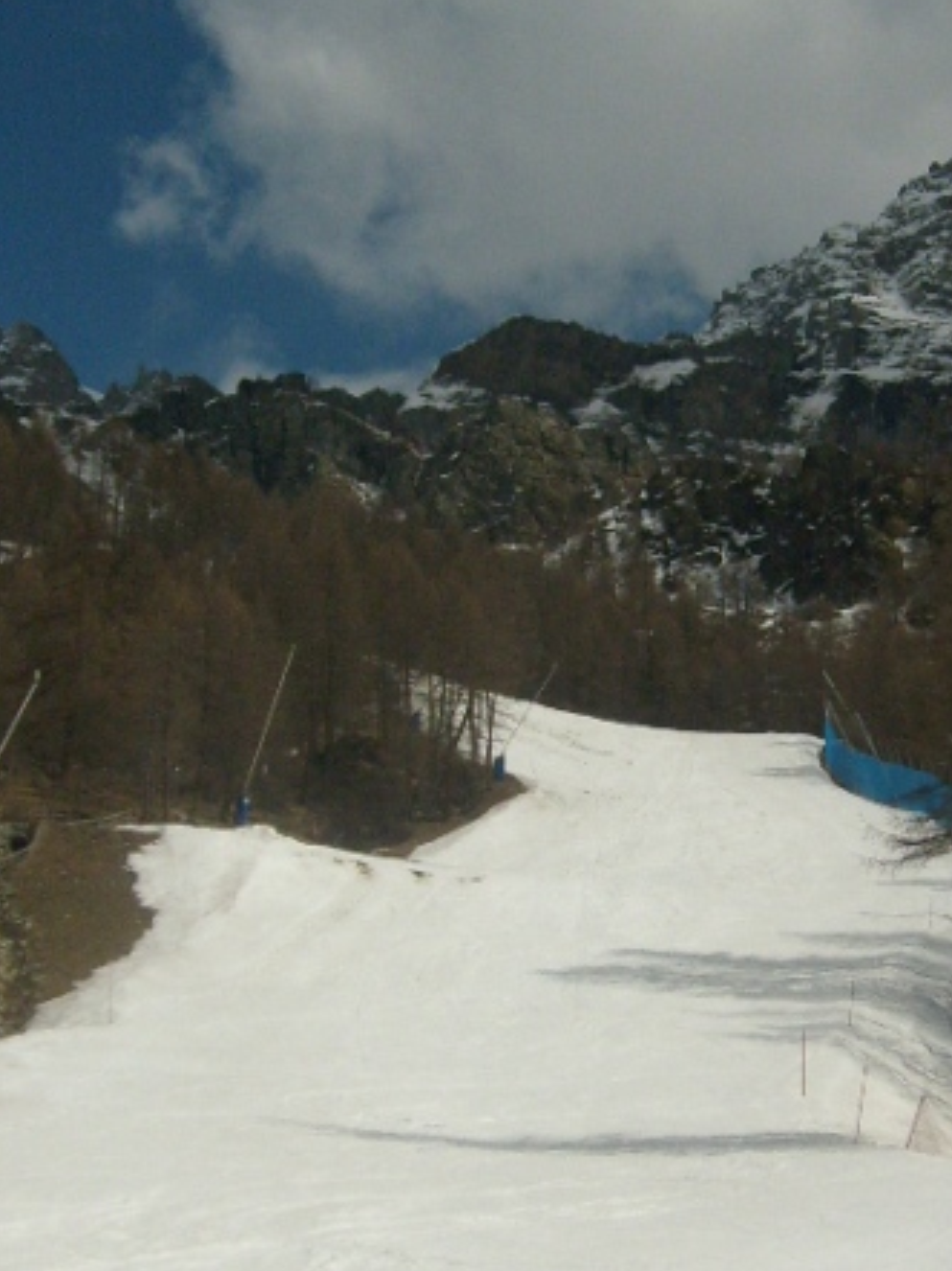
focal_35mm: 73
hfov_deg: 20.1
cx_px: 657
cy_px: 894
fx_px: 2679
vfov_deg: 26.5
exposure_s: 1/1500
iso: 80
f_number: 7.1
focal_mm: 5.8
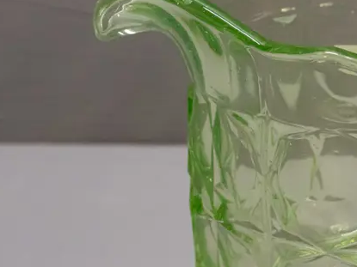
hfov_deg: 12.3
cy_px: 189
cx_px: 389
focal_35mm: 158
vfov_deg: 9.4
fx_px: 1629
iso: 3200
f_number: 5.6
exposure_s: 1/200
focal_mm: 32
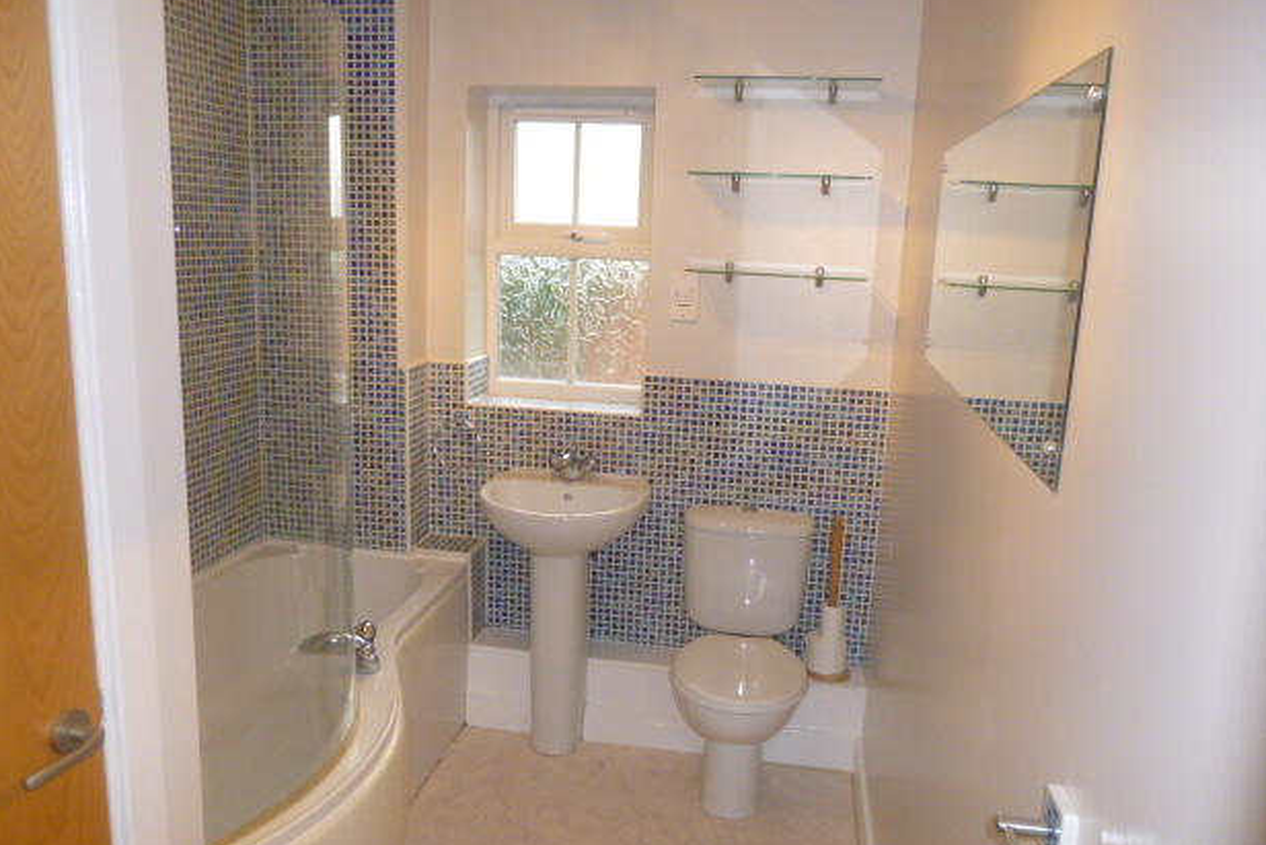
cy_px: 444
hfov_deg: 67.4
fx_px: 950
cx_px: 635
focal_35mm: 27
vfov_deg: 47.9
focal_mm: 4.5
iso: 250
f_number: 3.1
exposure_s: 1/60
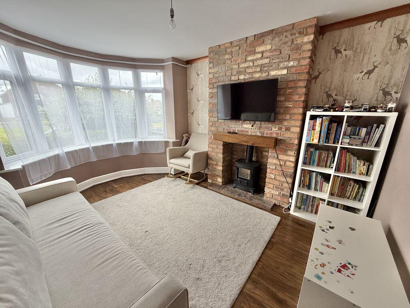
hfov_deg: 102.1
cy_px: 154
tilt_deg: -14.7
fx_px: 166
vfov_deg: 85.7
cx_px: 205
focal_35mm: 14
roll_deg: +0.4
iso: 80
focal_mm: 2.22
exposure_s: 1/121
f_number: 2.2
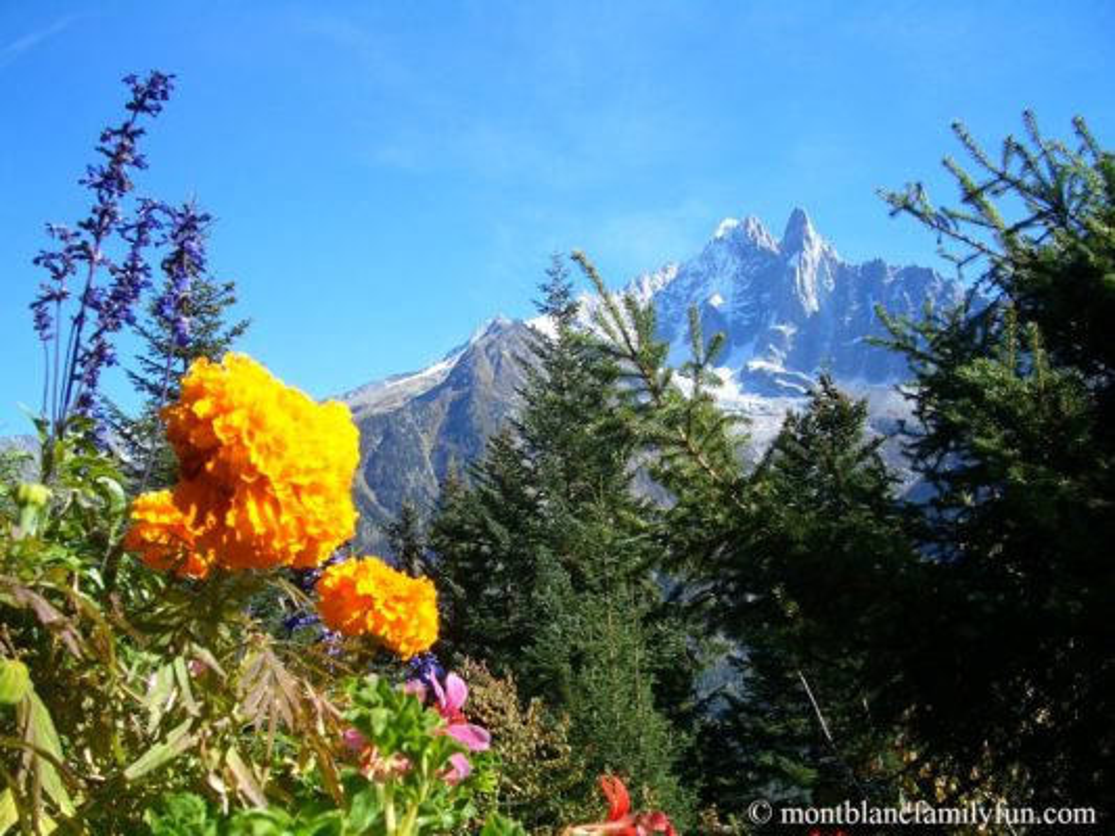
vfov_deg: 40.7
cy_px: 418
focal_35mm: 35
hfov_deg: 52.6
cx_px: 558
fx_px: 1128
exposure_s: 1/250
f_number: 4.3
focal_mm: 5.8
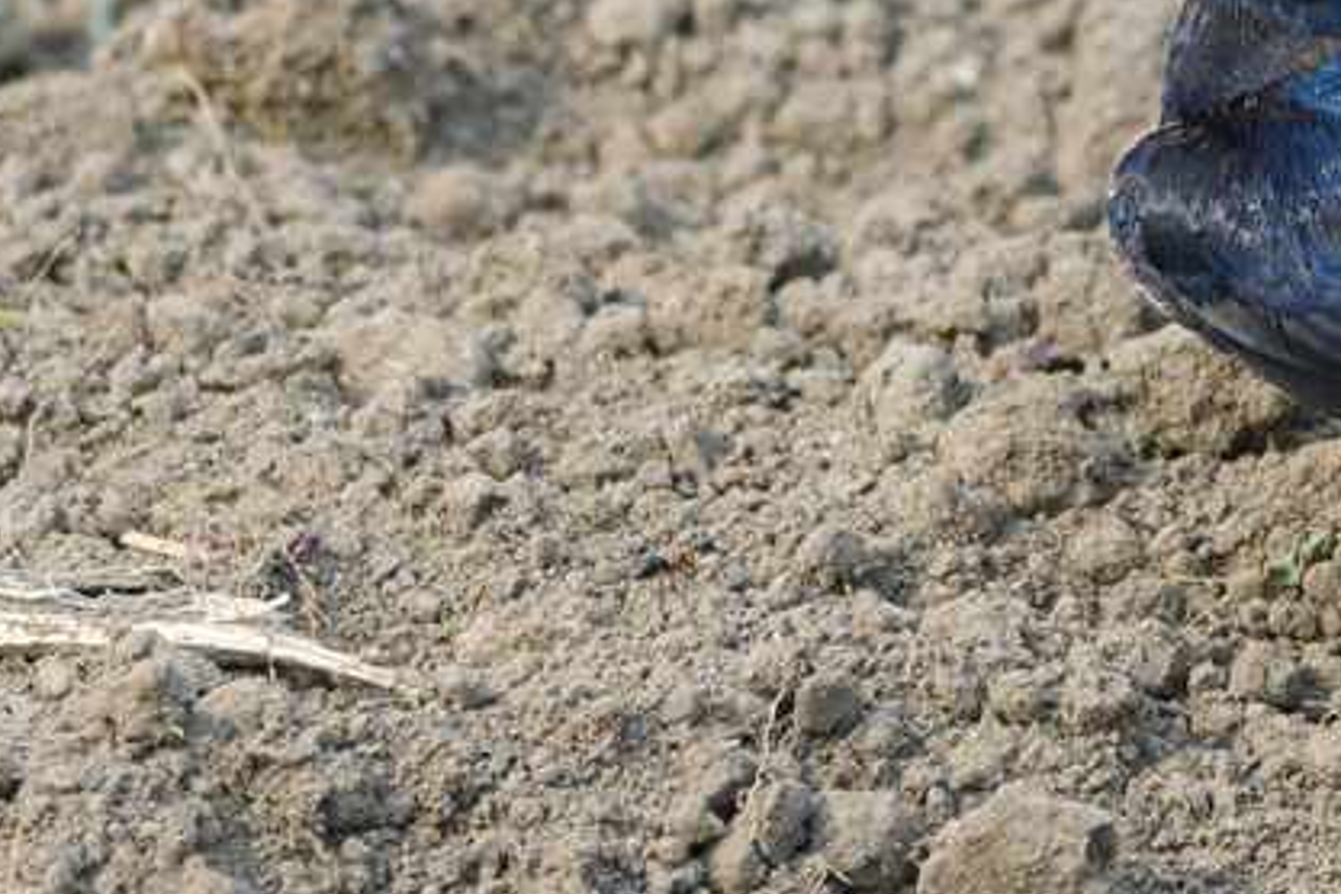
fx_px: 72408
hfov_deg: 1.1
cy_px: 328
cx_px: 1701
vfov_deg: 0.7
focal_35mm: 1944
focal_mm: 450
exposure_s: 1/400
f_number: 8
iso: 400
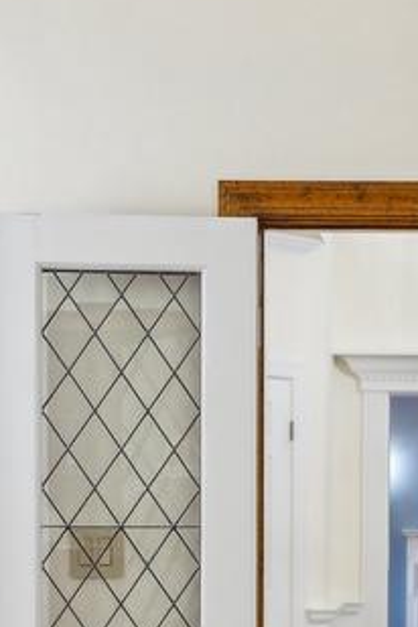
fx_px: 1515
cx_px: 451
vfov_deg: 22.5
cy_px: 619
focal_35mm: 87
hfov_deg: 15.3
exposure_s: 1/125
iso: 1600
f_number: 4.5
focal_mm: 35
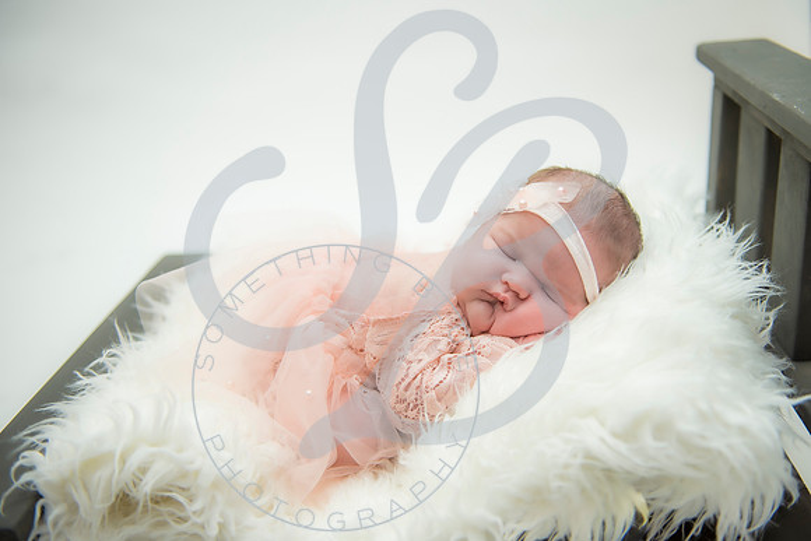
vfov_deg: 33.7
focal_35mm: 40
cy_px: 270
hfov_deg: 48.8
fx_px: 894
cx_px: 423
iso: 200
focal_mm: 38
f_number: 2.8
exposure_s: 1/125
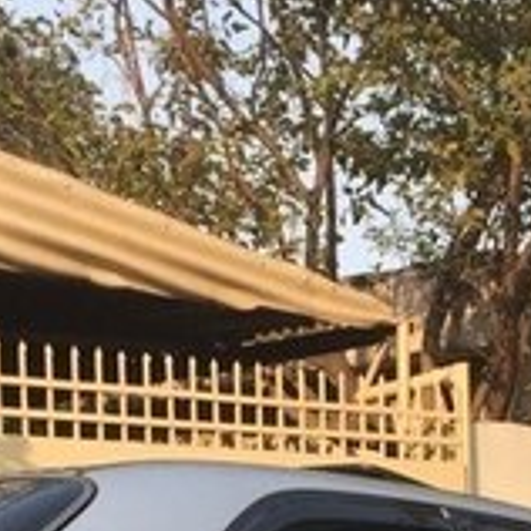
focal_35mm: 107
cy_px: 825
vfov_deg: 15.0
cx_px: 232
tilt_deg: -6.2
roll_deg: +2.6
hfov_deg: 16.3
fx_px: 1857
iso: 32
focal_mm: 4.15
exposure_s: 1/590
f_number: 2.2
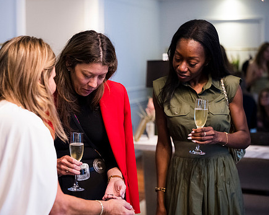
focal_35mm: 69
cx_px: 105
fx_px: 549
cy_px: 113
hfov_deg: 27.4
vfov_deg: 22.2
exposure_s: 1/200
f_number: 2.2
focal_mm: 55
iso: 2500
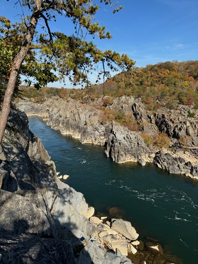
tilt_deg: -11.3
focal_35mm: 24
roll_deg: +0.3
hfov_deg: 56.8
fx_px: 183
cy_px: 132
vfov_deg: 71.6
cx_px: 99
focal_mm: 6.76
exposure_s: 1/3597
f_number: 1.78
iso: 80
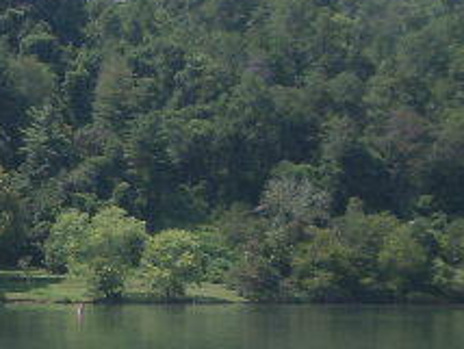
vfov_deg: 8.3
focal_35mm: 177
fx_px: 2375
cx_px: -297
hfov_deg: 10.6
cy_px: 418
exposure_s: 1/750
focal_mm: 6.7
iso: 80
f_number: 3.7
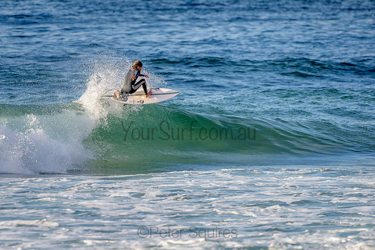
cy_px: 127
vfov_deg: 2.2
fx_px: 6386
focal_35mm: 613
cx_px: 145
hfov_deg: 3.4
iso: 220
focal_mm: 500
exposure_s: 1/1250
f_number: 5.6
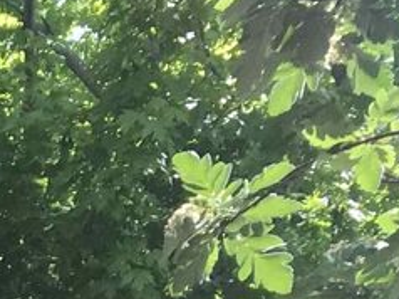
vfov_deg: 6.8
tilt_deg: -5.4
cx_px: -604
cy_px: 949
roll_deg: +1.9
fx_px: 2245
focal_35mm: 195
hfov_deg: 9.0
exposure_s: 1/356
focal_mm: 4.15
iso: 25
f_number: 2.2
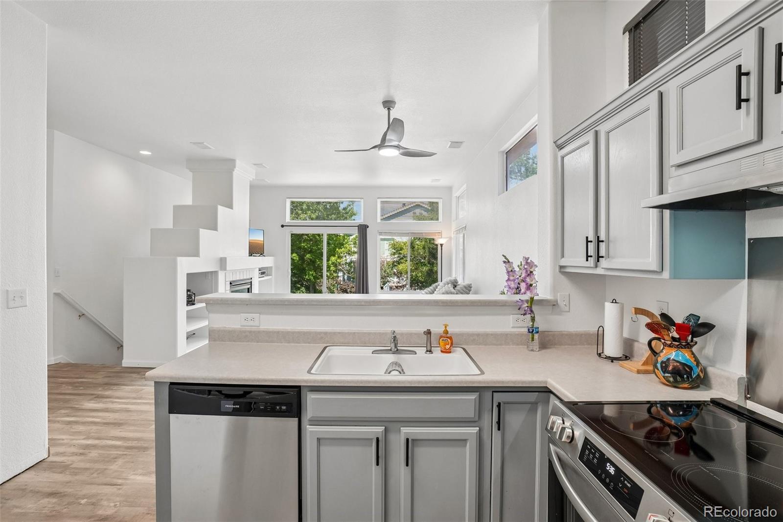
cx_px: 392
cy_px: 261
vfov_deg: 72.0
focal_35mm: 16
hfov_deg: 95.0
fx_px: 359
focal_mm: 11
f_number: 8
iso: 400
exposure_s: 1/50
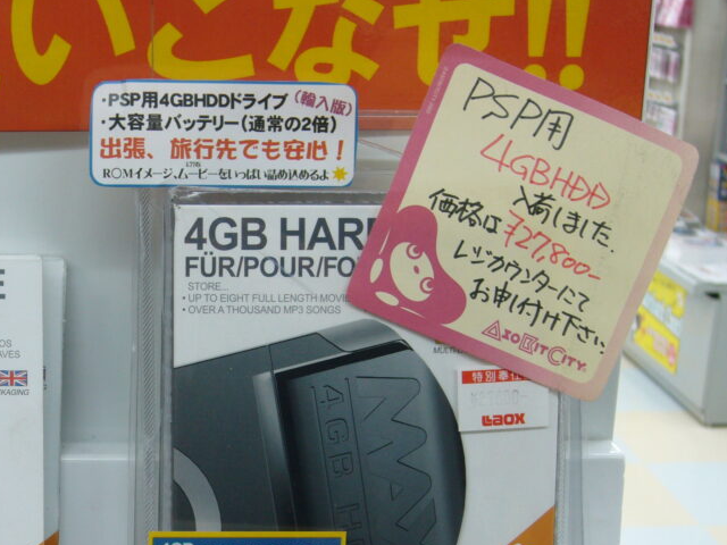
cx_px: 153
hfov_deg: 26.6
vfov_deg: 20.4
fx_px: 1512
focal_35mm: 72
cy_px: 359
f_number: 3.2
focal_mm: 7.5
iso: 100
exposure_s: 1/25
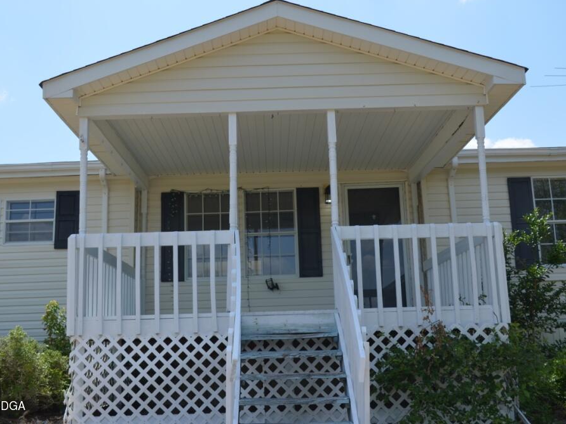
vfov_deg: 33.6
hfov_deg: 43.8
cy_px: 209
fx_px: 703
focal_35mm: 43
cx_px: 273
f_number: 4.2
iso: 100
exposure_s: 1/640
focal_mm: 26
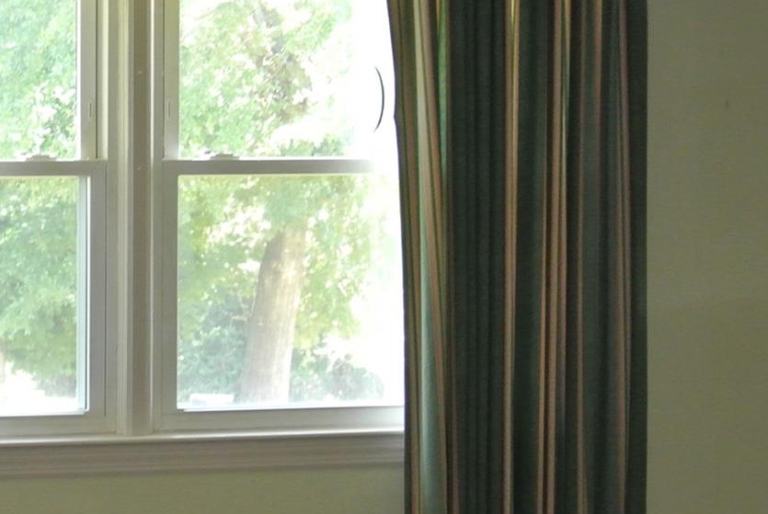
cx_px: -37
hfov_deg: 19.1
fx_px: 2200
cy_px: 388
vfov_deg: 13.3
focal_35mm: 103
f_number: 4.2
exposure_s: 1/60
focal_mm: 15.7
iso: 800
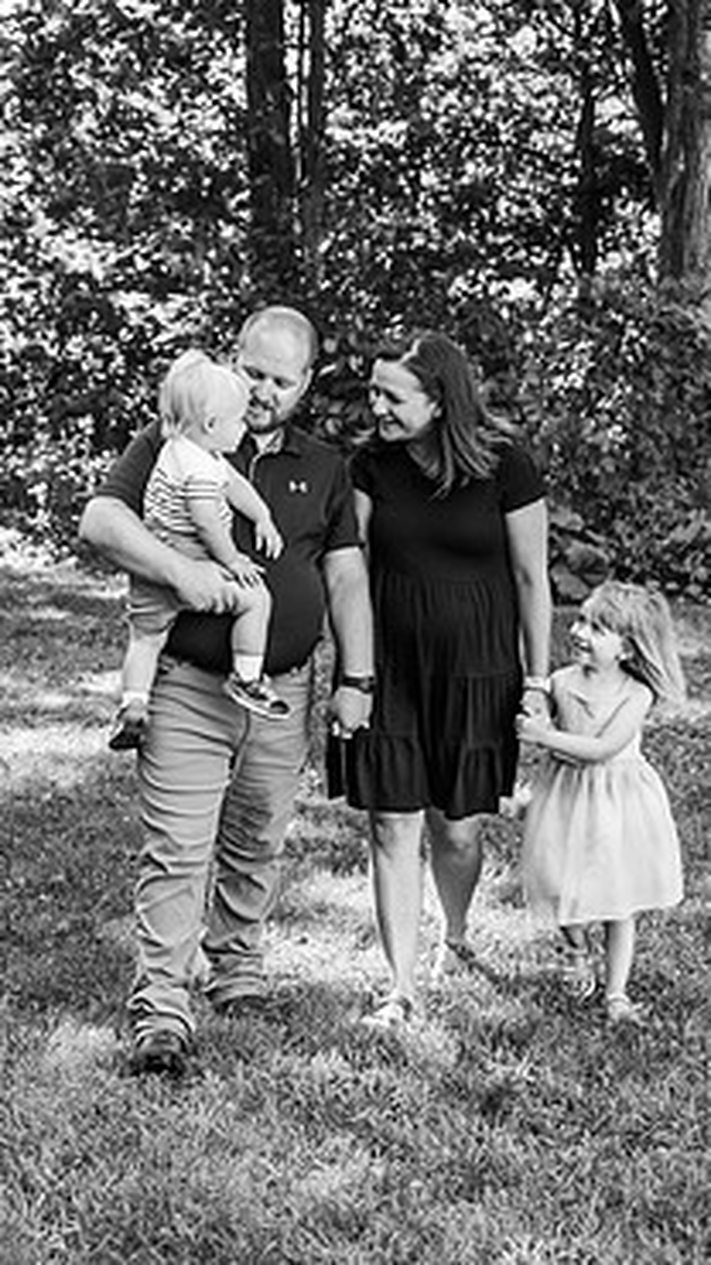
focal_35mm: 66
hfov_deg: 18.2
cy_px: 664
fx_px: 2213
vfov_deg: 31.9
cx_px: 332
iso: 640
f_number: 3.2
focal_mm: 37
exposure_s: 1/640
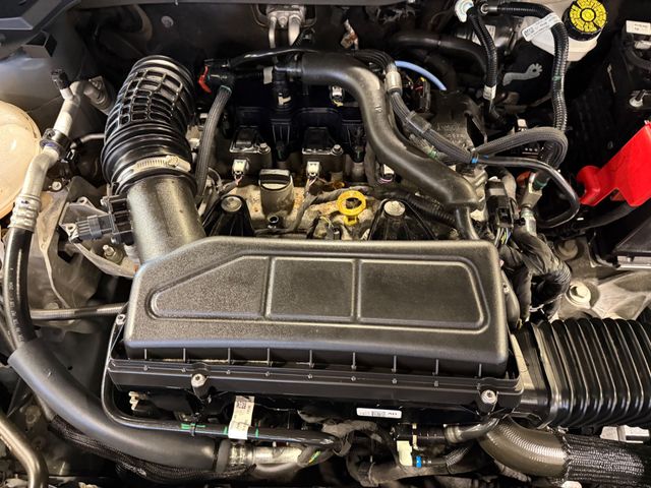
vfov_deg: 56.8
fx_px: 451
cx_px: 326
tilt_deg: -62.1
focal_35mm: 24
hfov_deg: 71.6
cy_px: 244
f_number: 1.78
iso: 1250
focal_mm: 6.76
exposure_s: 1/30
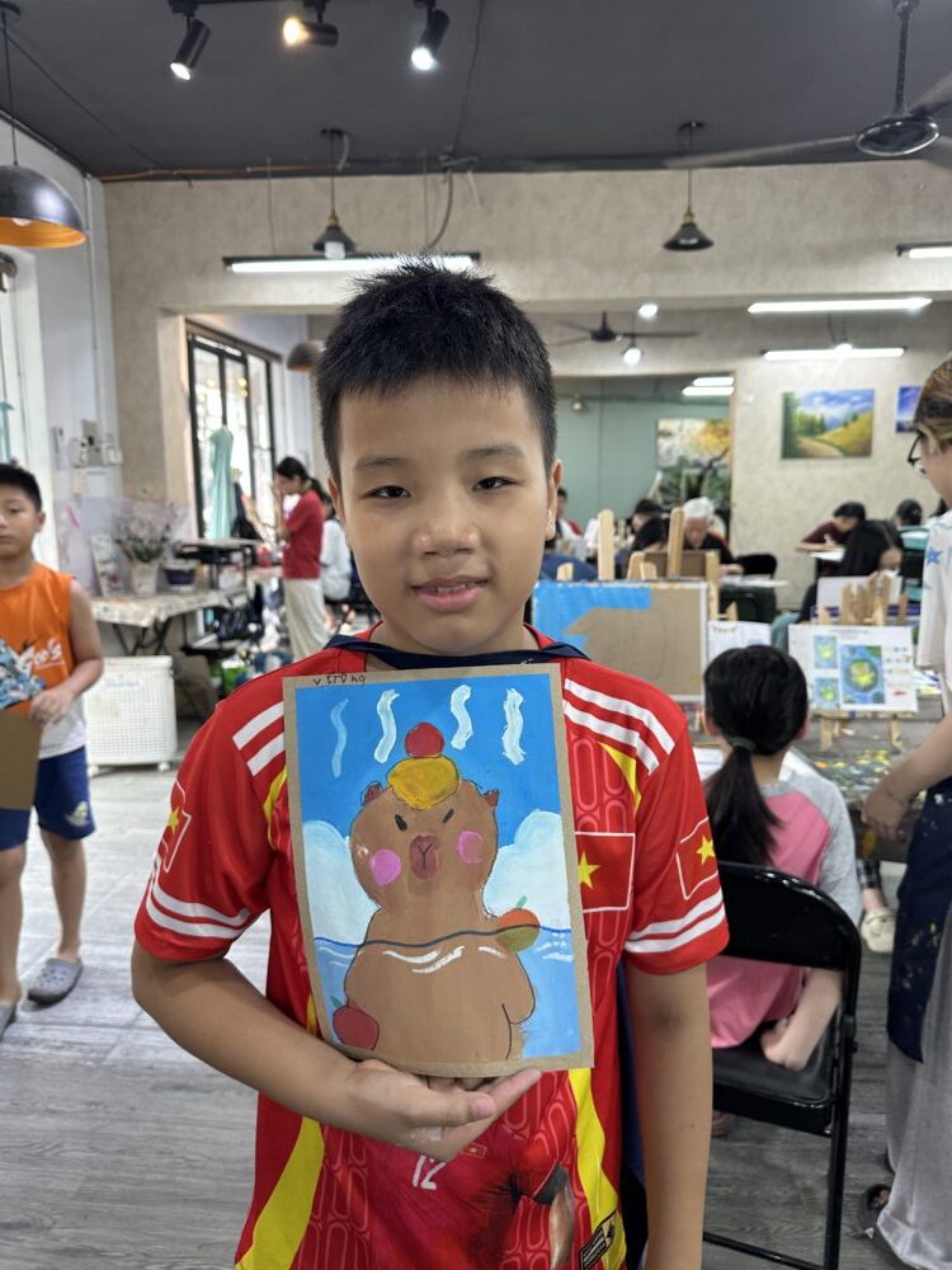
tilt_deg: -11.6
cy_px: 635
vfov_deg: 71.6
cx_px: 476
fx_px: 880
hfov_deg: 56.8
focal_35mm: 24
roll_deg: +0.2
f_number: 1.78
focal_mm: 6.86
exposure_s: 1/100
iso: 200
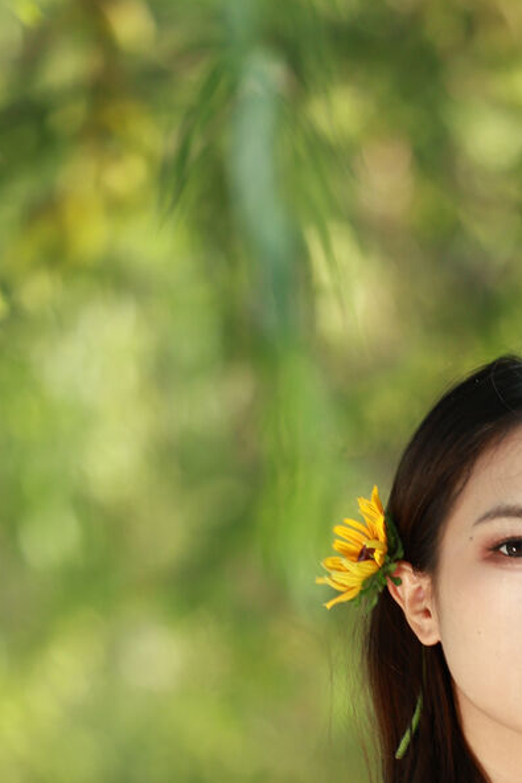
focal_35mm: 462
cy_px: 1103
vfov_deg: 4.4
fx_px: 10042
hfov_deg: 3.0
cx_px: 580
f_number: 2.8
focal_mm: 153
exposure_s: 1/125
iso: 200
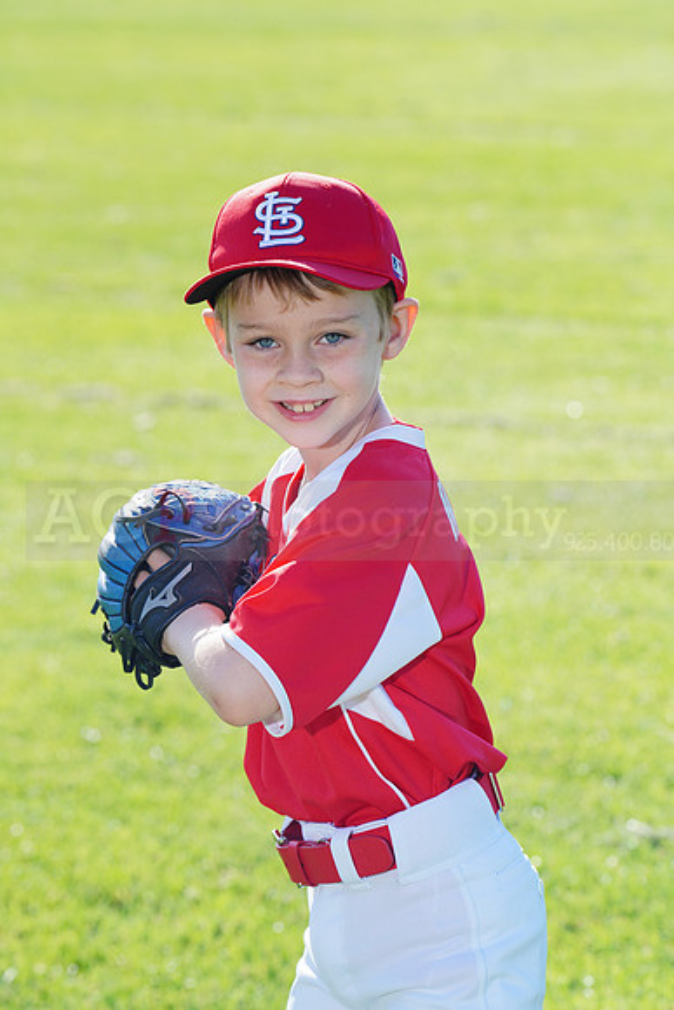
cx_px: 337
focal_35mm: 200
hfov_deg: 6.9
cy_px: 505
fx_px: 5613
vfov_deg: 10.3
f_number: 9
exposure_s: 1/200
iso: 200
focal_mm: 200
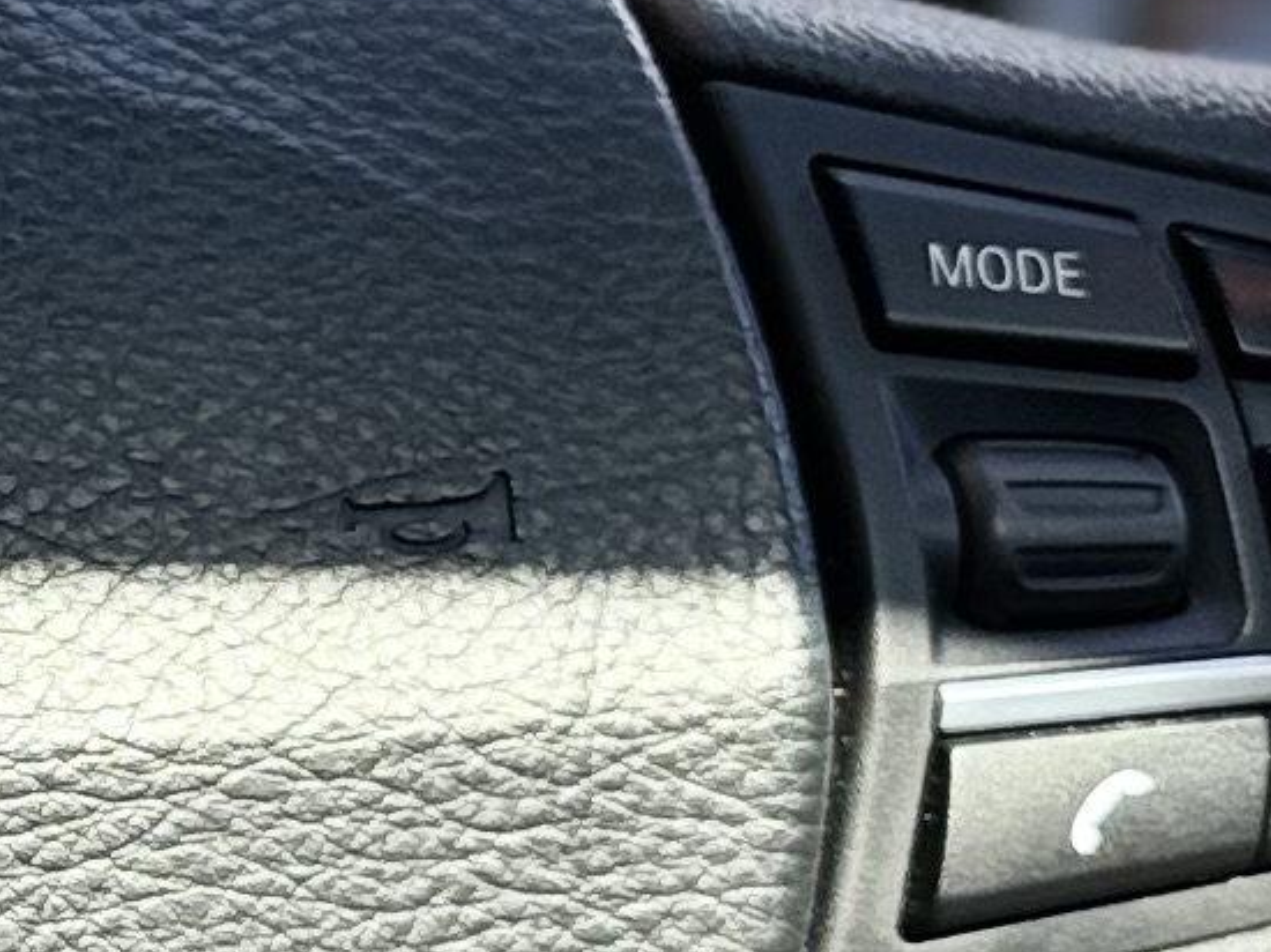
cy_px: 499
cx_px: -753
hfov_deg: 10.7
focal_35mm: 176
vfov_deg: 8.4
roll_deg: +1.8
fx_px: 6459
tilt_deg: -19.4
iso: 80
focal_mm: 6.76
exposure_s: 1/503
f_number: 1.78
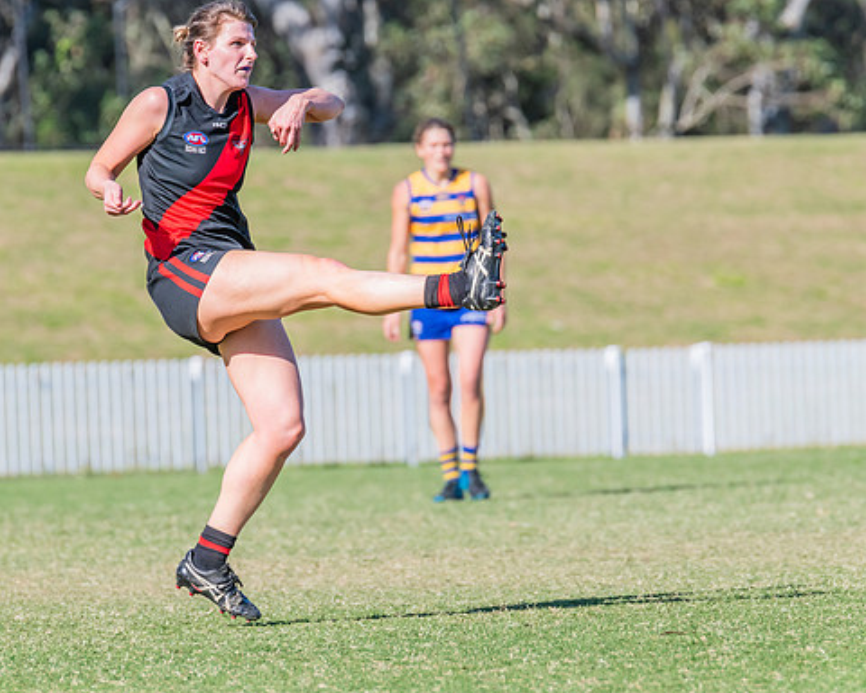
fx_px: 12200
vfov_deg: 3.3
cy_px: 347
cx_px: 379
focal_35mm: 476
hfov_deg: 4.1
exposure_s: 1/1250
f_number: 10
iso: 800
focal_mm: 420
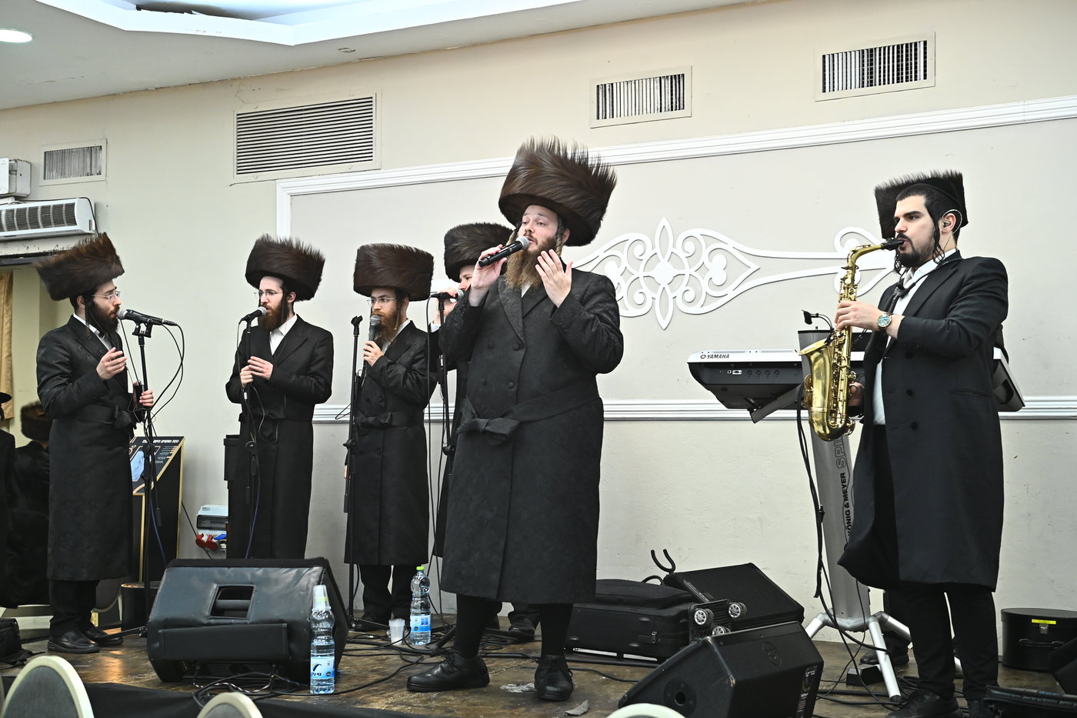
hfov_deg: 39.6
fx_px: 1496
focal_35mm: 50
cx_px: 538
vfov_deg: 27.0
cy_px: 359
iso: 2000
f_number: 5.6
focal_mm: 50
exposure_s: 1/125
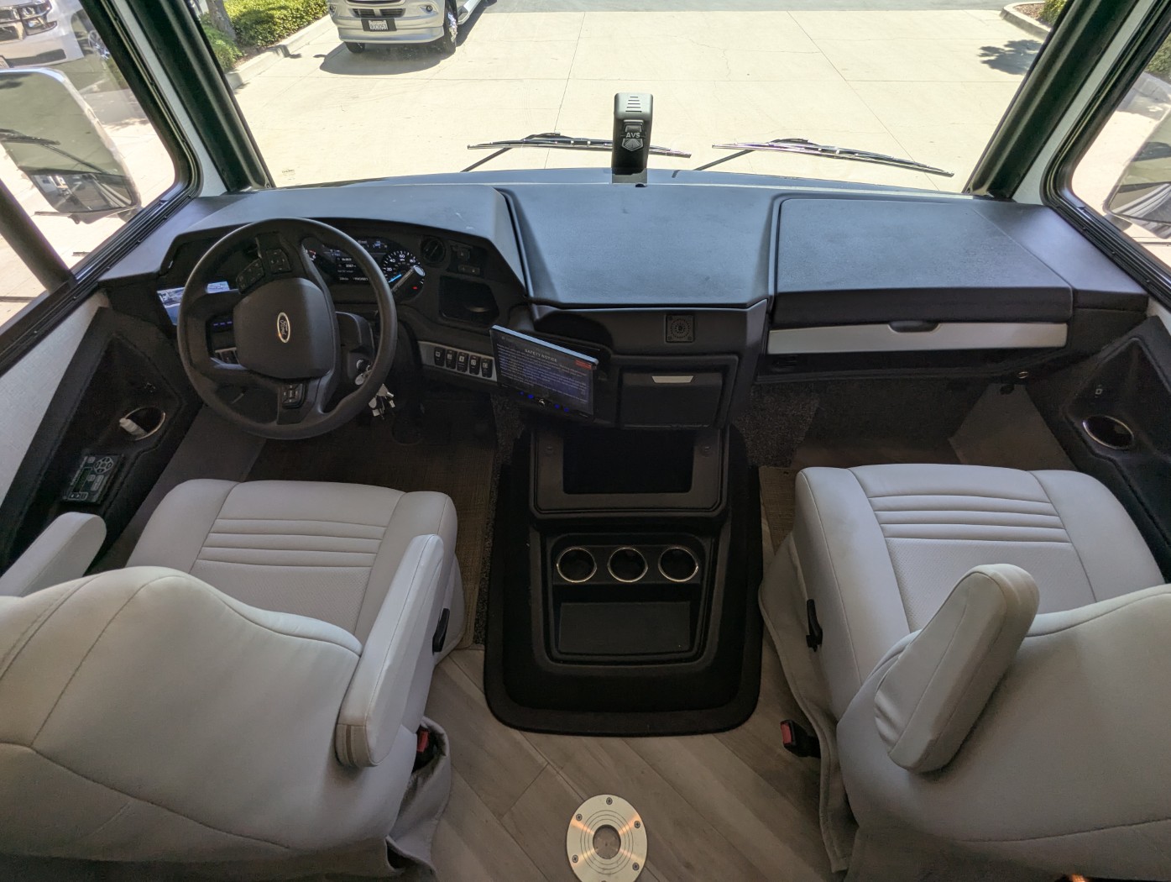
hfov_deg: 94.4
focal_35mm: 16
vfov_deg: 78.2
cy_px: 441
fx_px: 542
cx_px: 586
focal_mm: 2.35
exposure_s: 1/285
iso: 33
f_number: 2.2
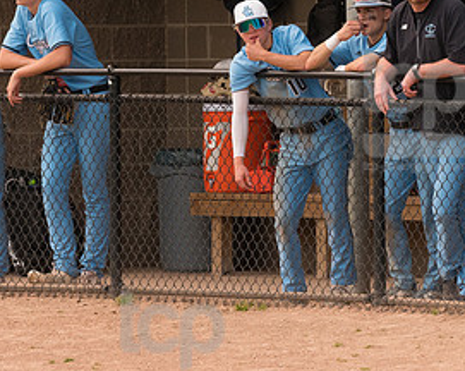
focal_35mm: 573
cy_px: 112
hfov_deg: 3.4
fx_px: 7874
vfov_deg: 2.7
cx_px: 415
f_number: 5.6
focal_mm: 190
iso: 1000
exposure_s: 1/2000
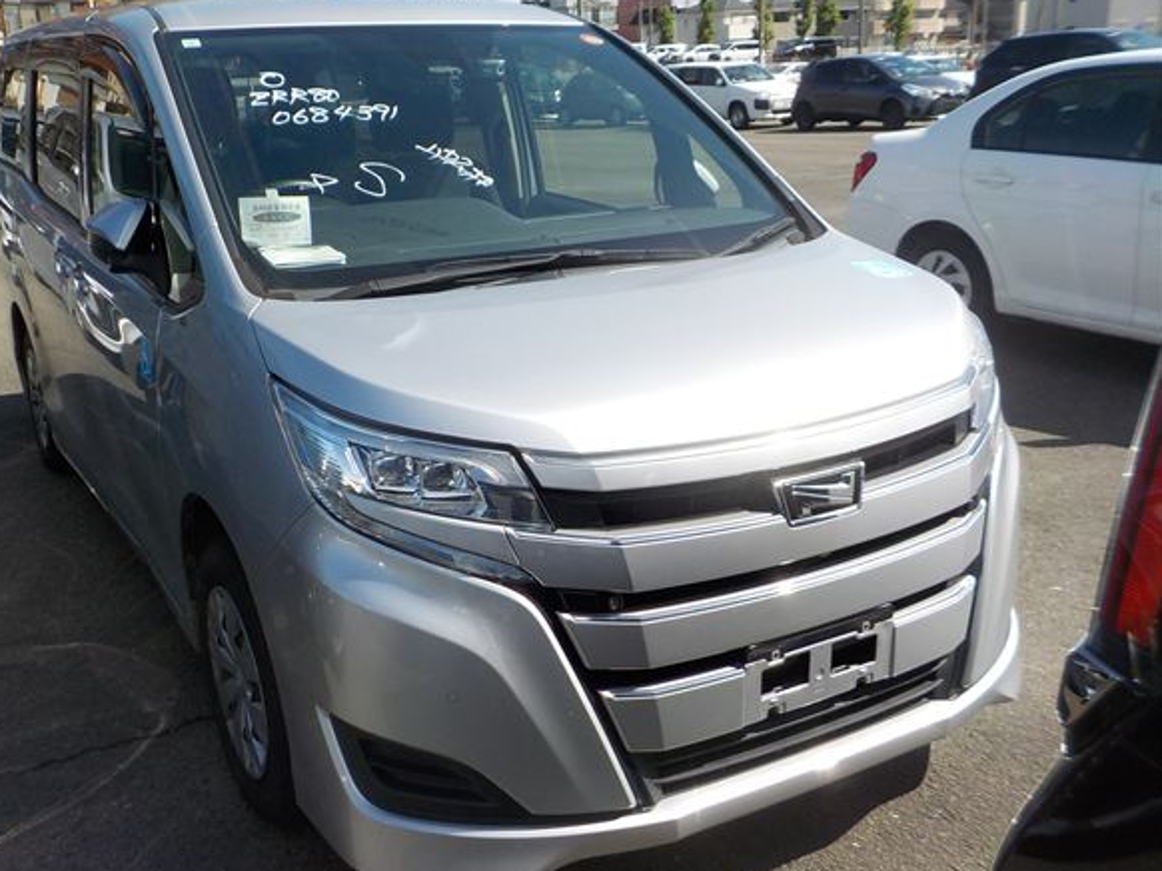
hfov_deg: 55.3
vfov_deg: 42.9
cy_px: 437
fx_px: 1107
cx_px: 531
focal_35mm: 33
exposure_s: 1/1250
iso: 125
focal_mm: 4.1
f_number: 3.3
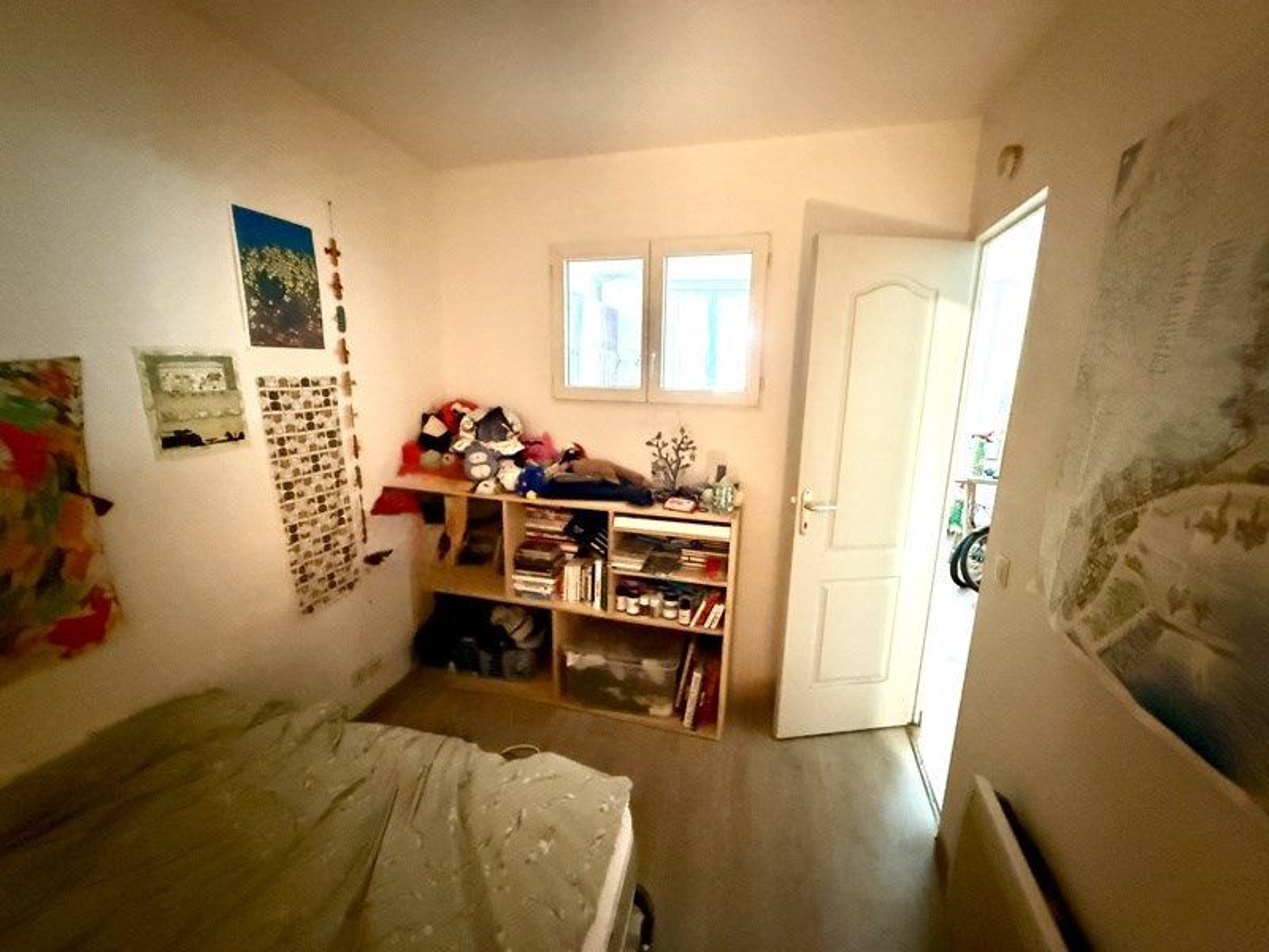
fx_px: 513
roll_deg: -0.6
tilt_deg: -10.7
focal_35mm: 14
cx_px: 634
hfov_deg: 102.1
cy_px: 476
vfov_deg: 85.7
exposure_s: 1/25
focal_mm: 2.22
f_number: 2.2
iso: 2500
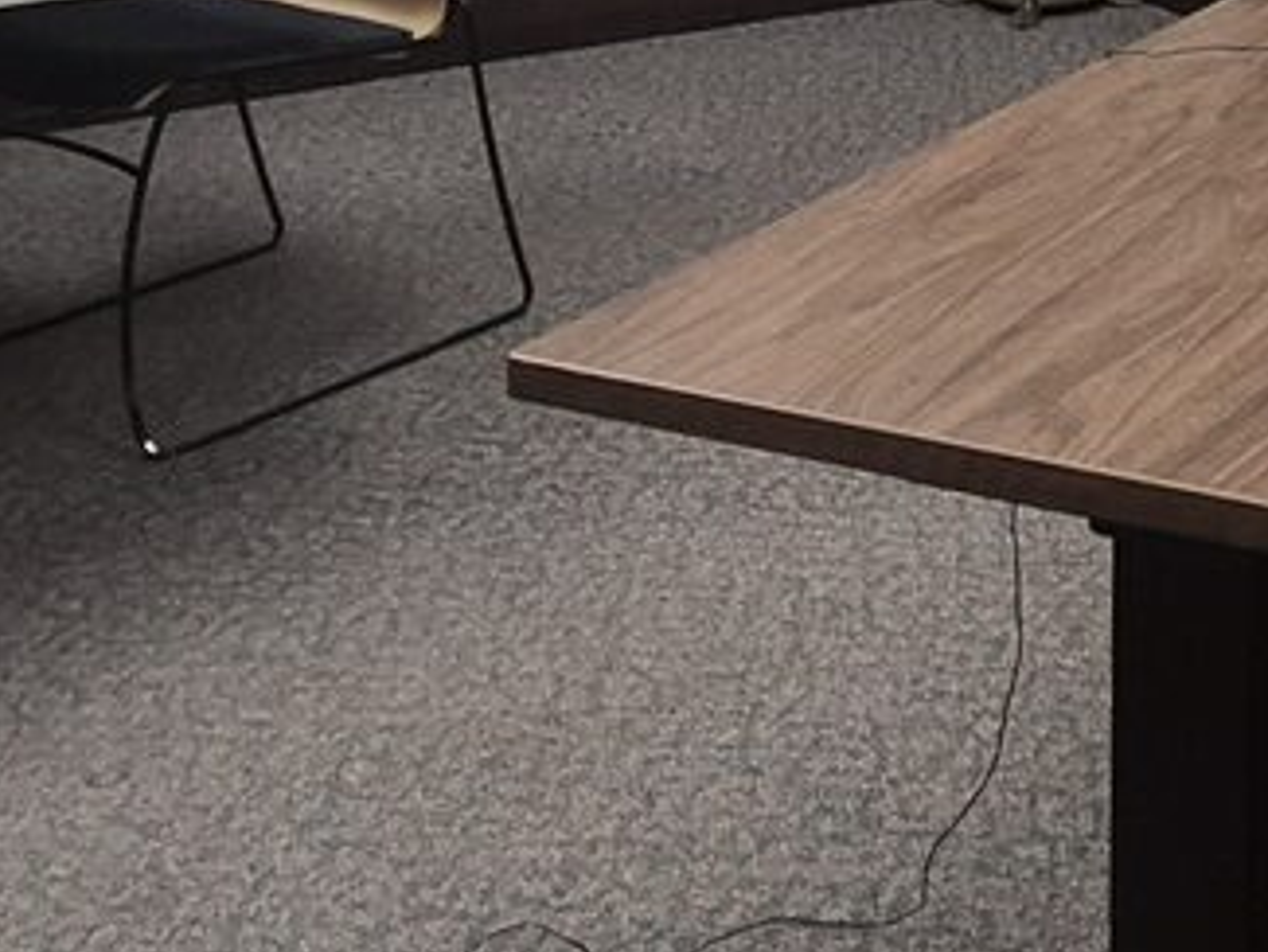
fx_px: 2345
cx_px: 1459
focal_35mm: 64
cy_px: -488
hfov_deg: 27.2
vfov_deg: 19.8
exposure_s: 1/60
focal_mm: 1.74
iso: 125
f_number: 2.2
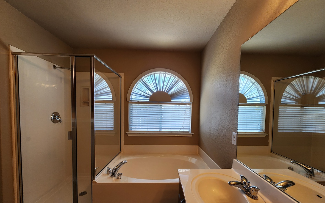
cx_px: 165
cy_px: 117
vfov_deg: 78.2
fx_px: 124
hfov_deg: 105.3
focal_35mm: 14
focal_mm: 2.2
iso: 125
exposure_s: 1/60
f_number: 2.2
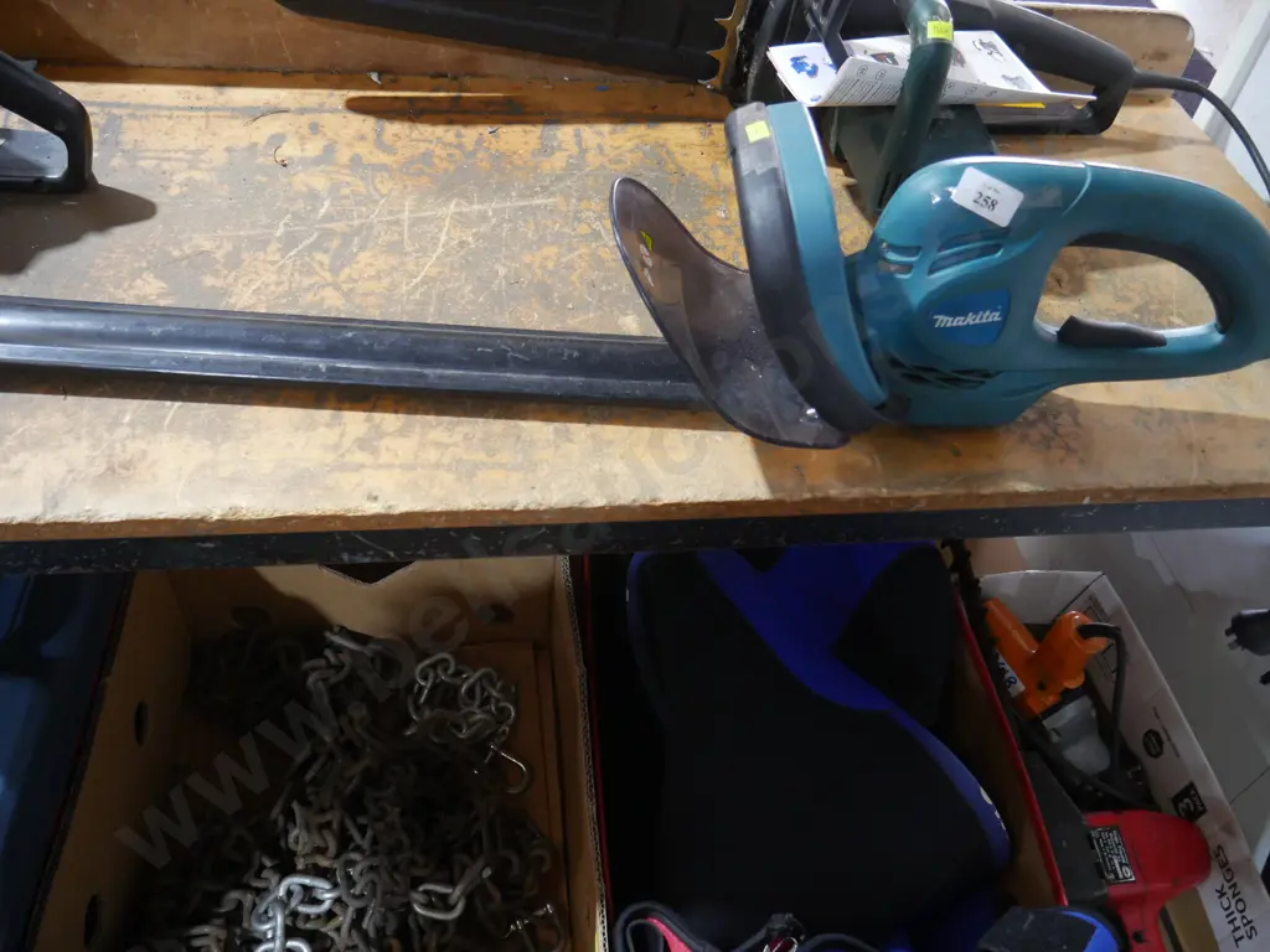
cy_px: 476
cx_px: 635
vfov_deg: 49.7
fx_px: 1027
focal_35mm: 28
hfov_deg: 63.4
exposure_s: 1/60
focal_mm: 14
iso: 1600
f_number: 3.5
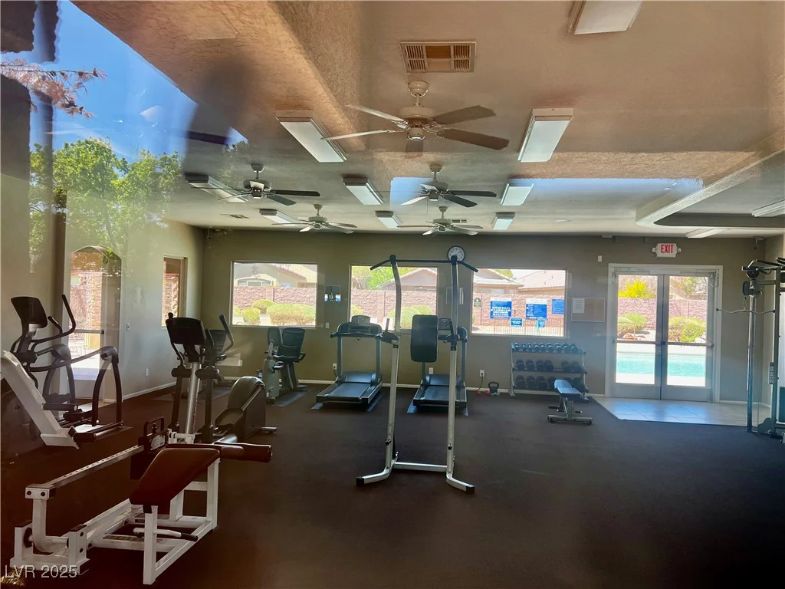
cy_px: 294
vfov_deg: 53.1
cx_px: 392
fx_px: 590
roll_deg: -1.4
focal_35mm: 26
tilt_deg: +0.7
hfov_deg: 67.3
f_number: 1.5
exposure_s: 1/238
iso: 50
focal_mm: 5.7
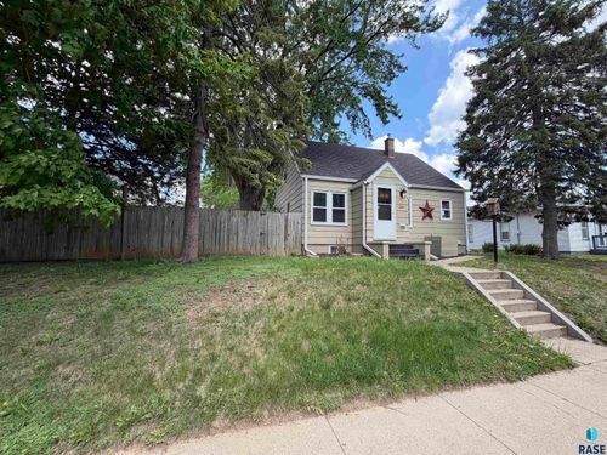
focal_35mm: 14
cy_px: 228
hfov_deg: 102.1
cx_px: 304
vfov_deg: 85.7
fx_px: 245
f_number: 2.2
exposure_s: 1/261
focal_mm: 2.22
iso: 50
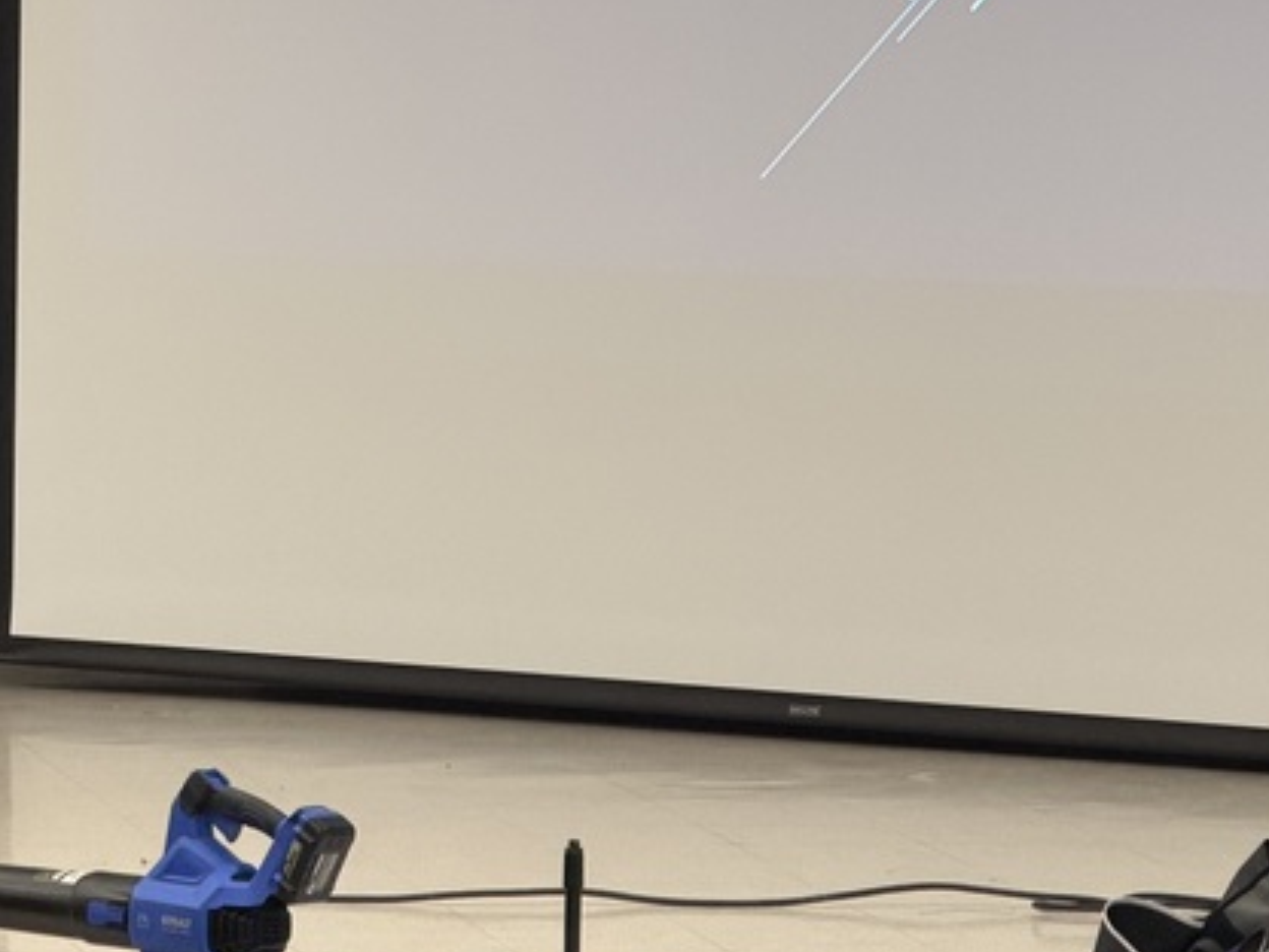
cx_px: 339
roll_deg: -1.2
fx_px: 9018
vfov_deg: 6.0
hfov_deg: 8.0
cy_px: -27
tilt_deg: -0.6
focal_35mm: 246
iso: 320
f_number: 2.8
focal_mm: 16.89
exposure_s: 1/60
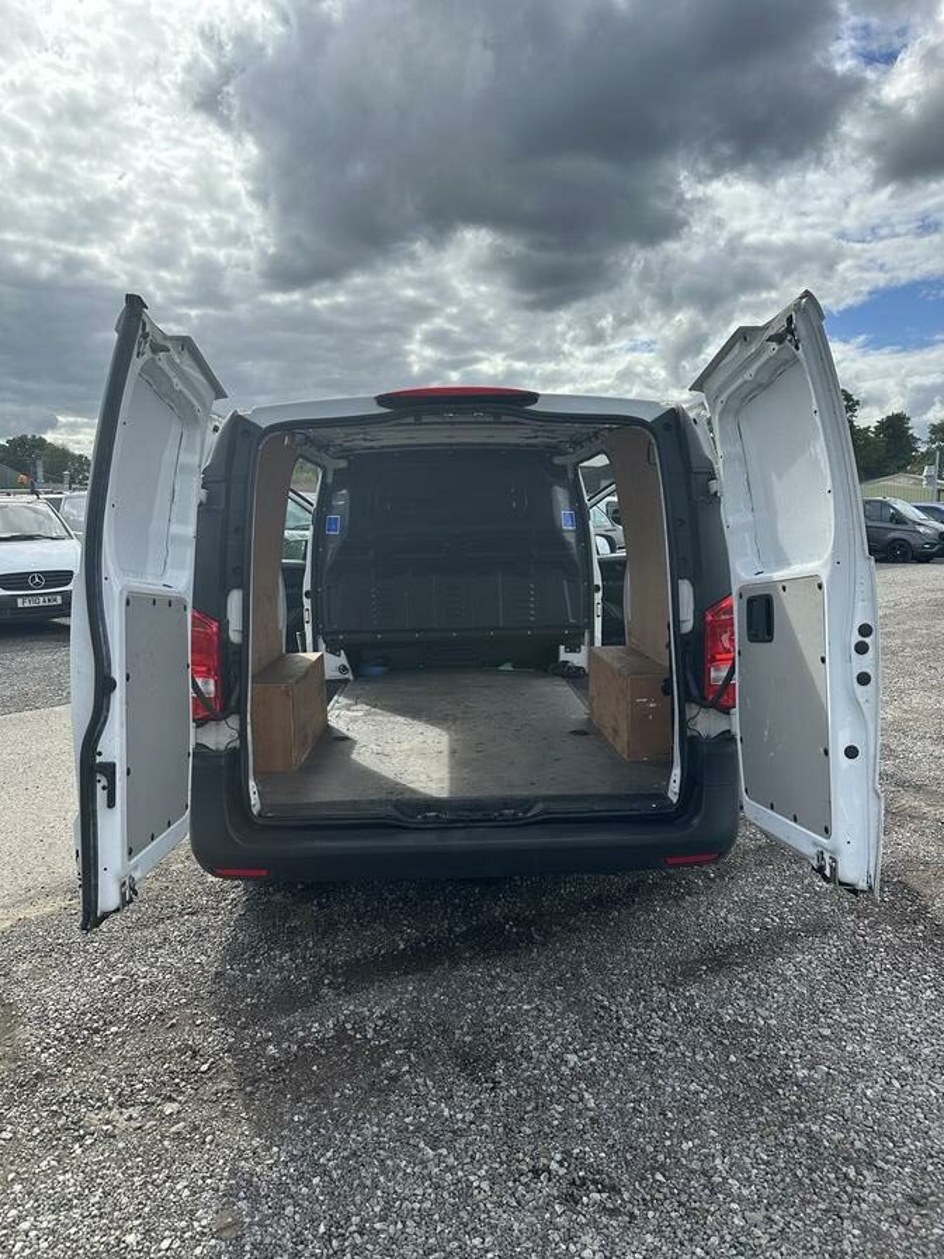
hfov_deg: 56.8
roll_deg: -0.2
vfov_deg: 71.6
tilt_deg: -7.9
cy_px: 630
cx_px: 472
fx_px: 873
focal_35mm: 24
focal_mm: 6.86
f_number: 1.78
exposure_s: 1/4184
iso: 80
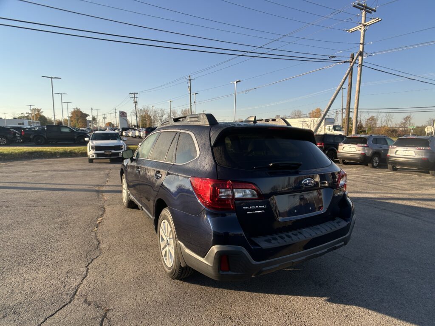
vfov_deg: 53.1
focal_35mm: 26
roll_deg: -1.9
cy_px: 163
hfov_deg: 67.3
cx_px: 218
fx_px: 327
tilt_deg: -7.4
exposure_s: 1/1901
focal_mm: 5.7
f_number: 1.5
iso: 50
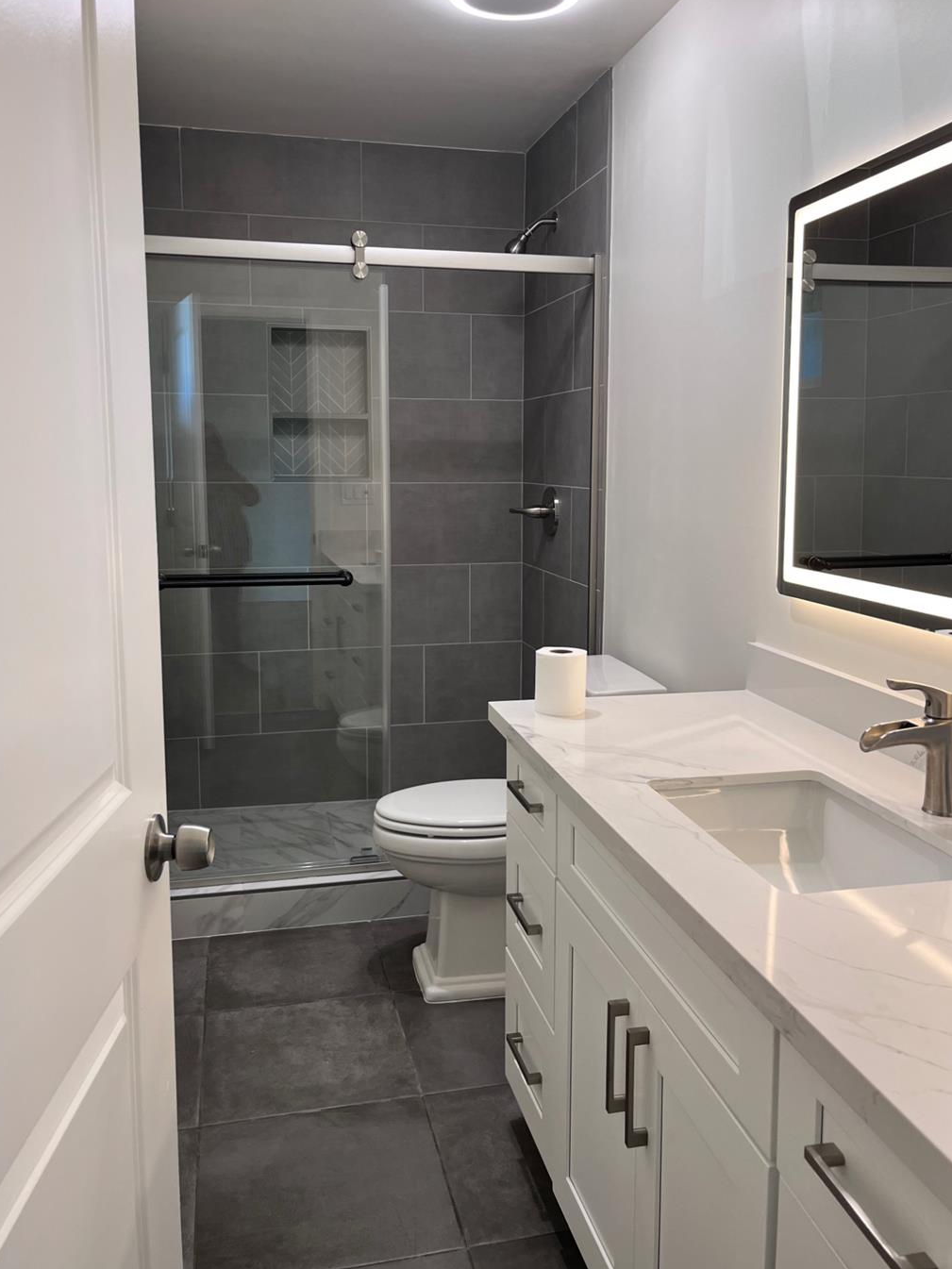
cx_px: 474
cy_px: 596
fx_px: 1063
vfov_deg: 61.6
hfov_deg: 48.2
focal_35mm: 29
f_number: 1.6
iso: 100
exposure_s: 1/120
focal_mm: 5.1
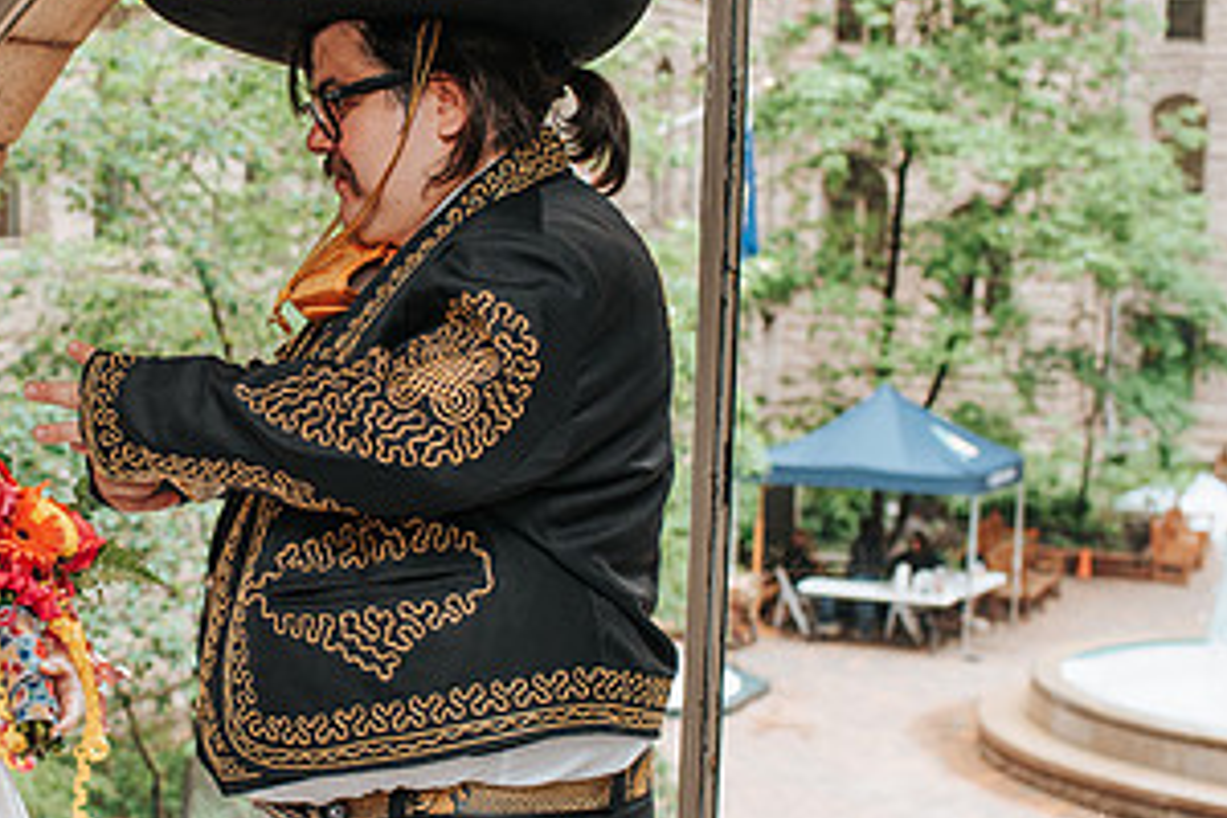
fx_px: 2386
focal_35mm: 70
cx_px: 151
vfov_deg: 19.5
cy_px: 436
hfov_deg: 27.9
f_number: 4
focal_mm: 35
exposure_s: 1/160
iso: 560
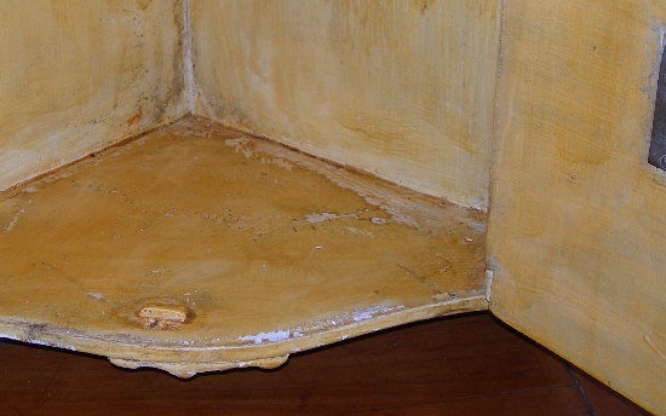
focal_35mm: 75
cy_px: 187
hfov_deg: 27.0
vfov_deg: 17.4
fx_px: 1362
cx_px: 144
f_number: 2.8
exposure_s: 1/60.1
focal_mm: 7.8
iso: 50
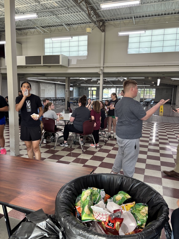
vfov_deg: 67.3
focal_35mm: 26
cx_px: 90
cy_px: 120
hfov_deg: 53.1
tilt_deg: -7.6
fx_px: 179
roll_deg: -2.2
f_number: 1.6
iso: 100
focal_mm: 5.96
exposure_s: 1/59
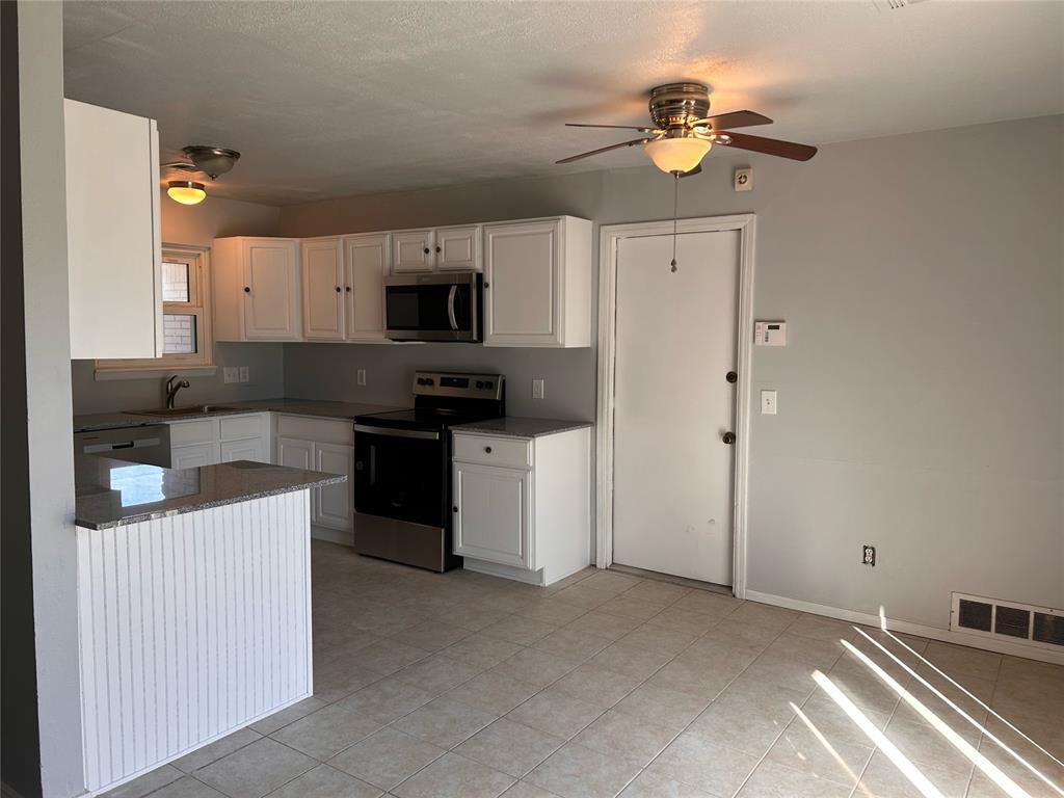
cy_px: 399
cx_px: 532
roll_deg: +0.8
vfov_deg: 53.1
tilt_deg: -4.5
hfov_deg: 67.3
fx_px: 799
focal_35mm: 26
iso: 32
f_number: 1.5
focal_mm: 5.7
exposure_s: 1/124
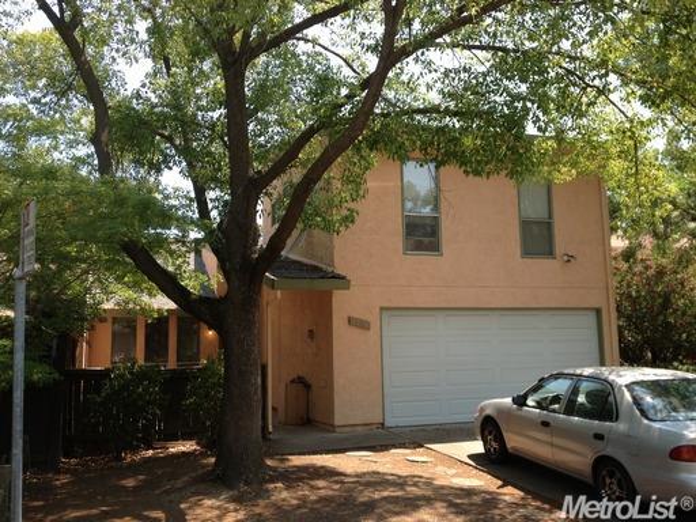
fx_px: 704
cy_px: 261
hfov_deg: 52.6
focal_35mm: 35
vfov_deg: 40.7
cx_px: 348
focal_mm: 4.28
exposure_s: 1/460
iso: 50
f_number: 2.4
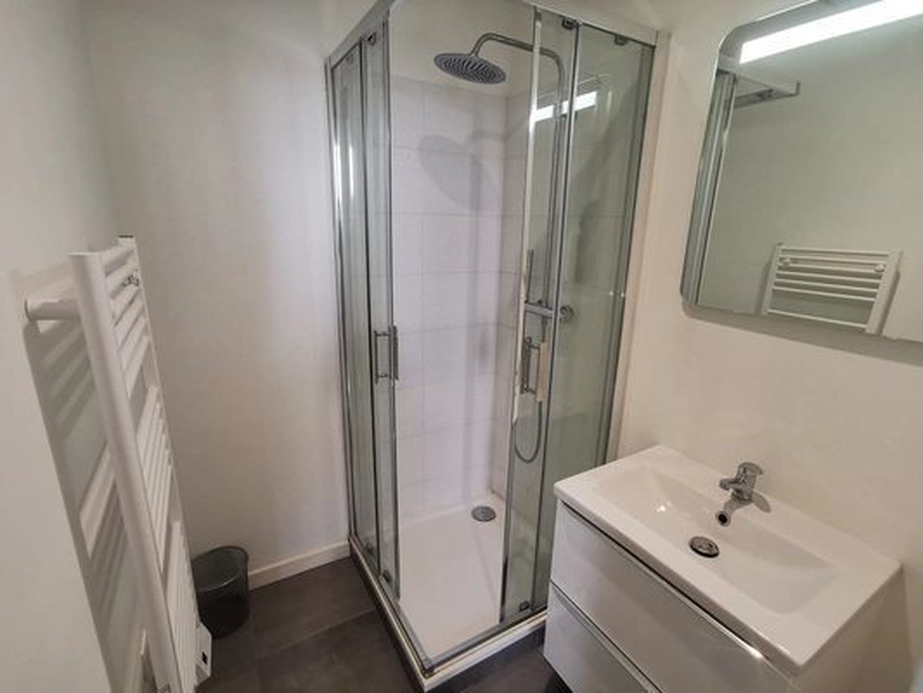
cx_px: 462
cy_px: 346
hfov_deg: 91.0
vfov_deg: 74.8
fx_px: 453
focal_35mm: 17
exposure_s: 1/50
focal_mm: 2.26
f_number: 2.2
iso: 250
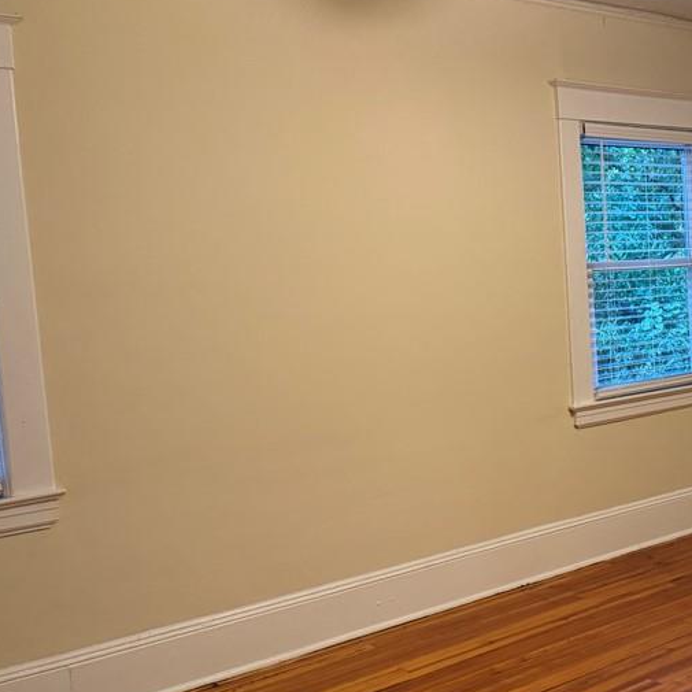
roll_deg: +2.3
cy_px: 352
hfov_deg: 37.0
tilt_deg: -4.6
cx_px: 607
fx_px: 973
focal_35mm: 43
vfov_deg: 39.2
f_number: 1.78
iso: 400
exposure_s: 1/60
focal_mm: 6.76
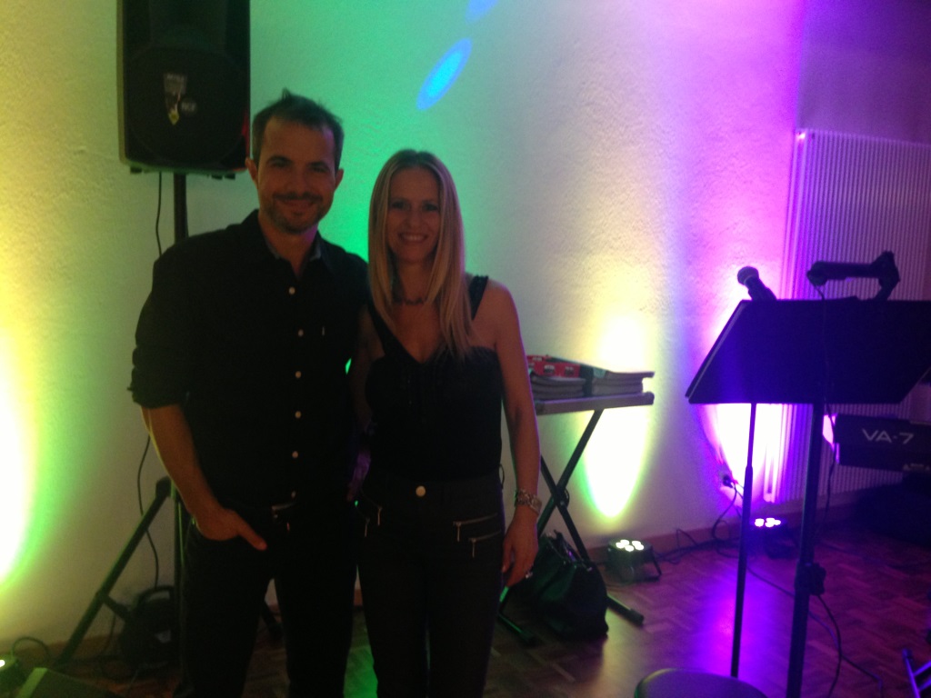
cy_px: 349
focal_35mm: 33
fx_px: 888
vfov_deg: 42.9
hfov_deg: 55.4
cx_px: 466
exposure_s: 1/20
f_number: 2.4
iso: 200
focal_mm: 4.13
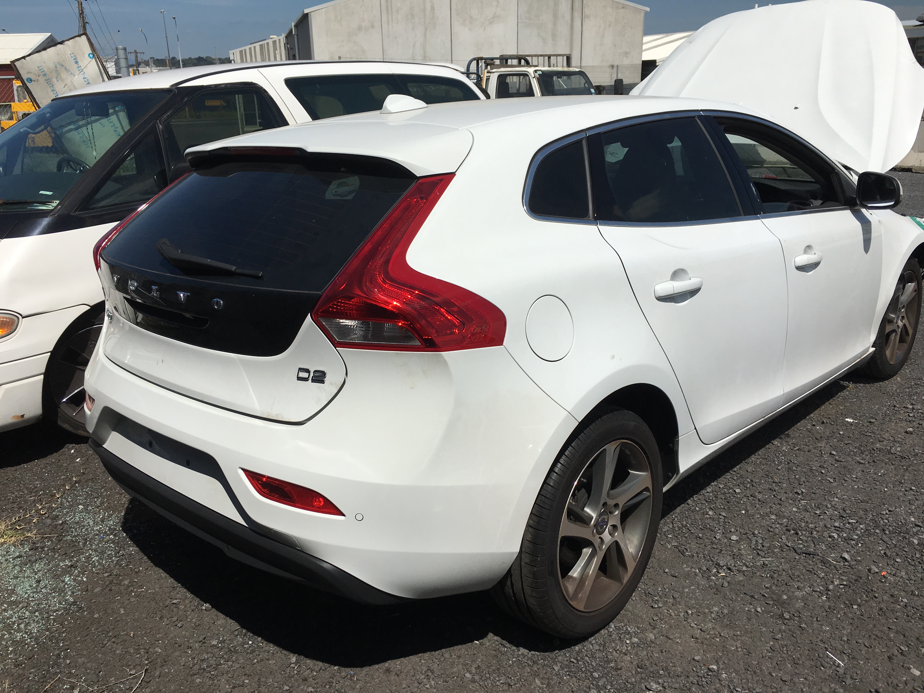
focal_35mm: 29
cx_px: 462
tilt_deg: -16.8
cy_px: 346
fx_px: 774
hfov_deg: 61.7
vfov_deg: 48.2
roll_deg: +1.3
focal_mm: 4.15
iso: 25
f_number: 2.2
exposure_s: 1/4525
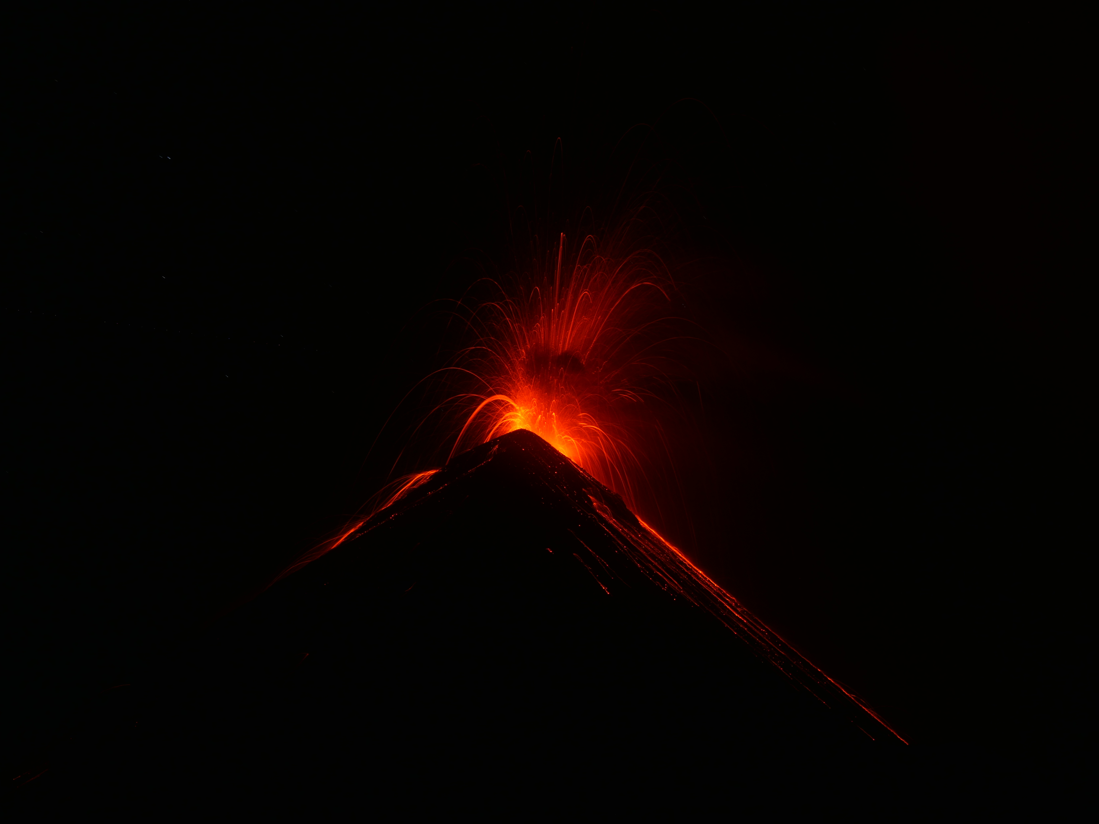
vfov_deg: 16.1
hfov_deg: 21.3
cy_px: 412
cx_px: 550
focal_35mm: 92
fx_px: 2921
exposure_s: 30
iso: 200
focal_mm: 46
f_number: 9
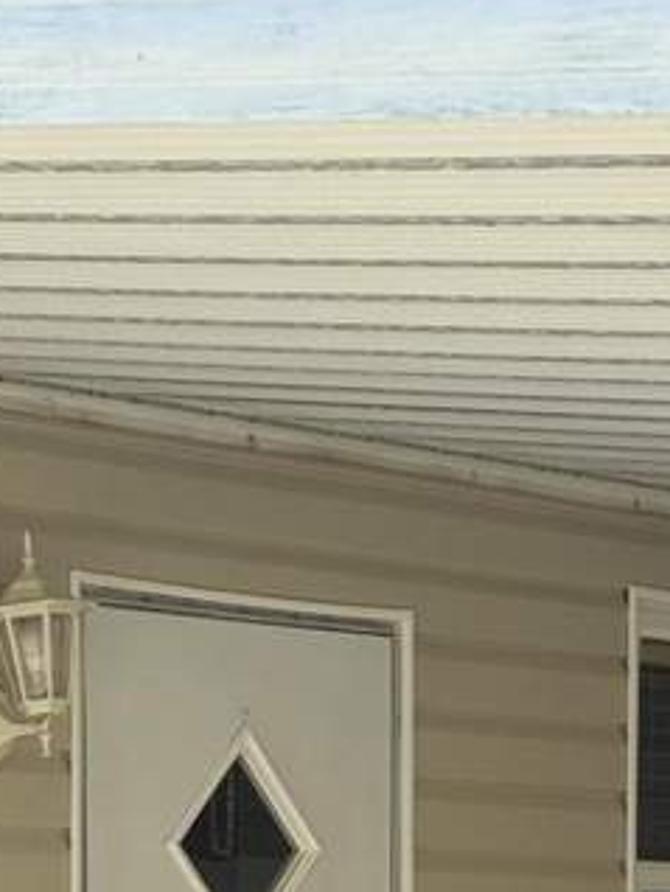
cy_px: 1380
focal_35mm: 161
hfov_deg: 9.2
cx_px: 115
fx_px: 4149
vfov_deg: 11.7
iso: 100
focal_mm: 6.76
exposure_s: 1/3704
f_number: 1.78
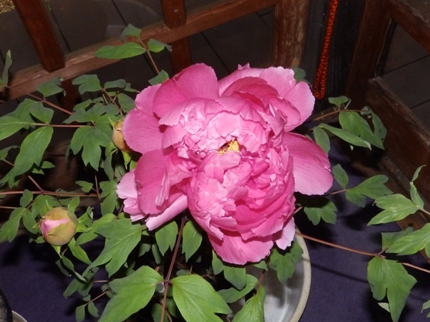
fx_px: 484
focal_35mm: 39
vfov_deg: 36.8
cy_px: 162
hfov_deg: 47.9
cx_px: 219
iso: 800
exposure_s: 1/40
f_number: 8
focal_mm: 6.8
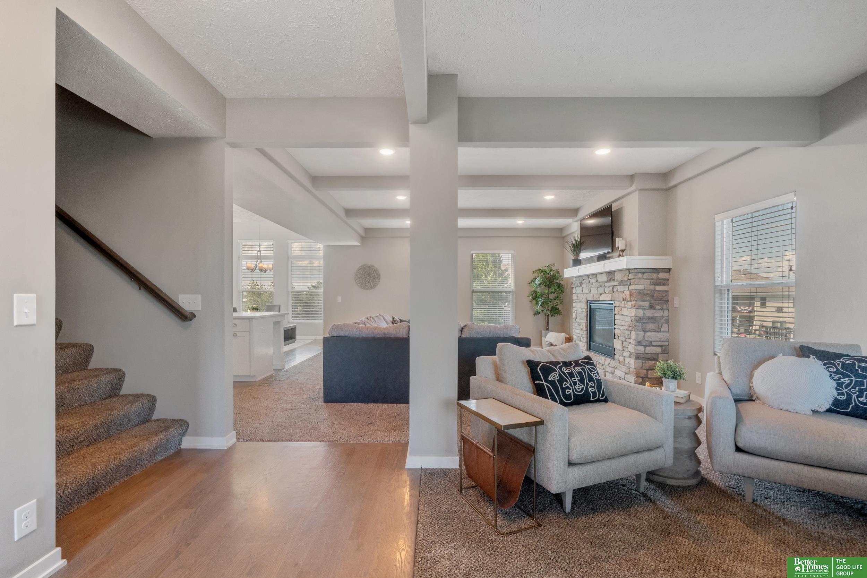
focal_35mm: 15
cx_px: 434
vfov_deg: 77.3
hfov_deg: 100.4
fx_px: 361
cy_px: 289
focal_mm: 15
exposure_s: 1/25
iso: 2000
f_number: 9
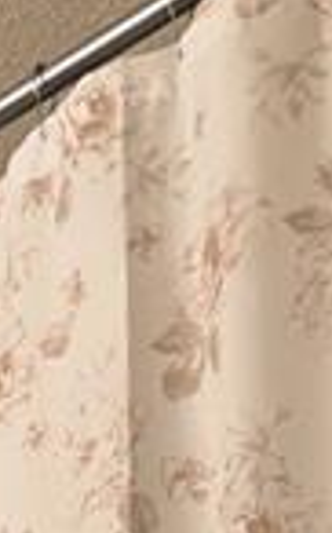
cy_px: 1070
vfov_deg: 12.6
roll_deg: -0.5
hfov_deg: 8.3
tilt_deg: +10.7
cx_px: -445
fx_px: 2103
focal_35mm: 145
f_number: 1.6
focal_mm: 5.1
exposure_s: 1/120
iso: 100
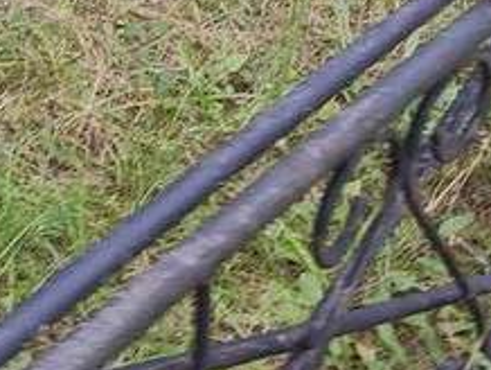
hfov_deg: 15.2
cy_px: -302
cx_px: -194
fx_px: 1732
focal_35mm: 122
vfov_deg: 11.3
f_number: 1.75
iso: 156
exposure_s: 1/60
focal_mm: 4.77
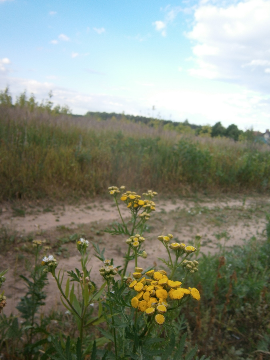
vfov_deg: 67.3
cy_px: 180
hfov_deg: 53.1
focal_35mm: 26
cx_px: 135
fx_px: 270
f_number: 2.8
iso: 80
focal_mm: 4.7
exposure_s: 1/200
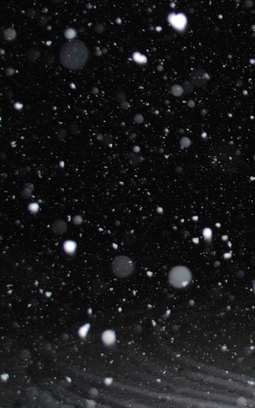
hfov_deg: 17.2
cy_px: 207
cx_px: 334
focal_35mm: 71
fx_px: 790
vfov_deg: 29.0
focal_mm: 26
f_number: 4.2
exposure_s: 1/60
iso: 220
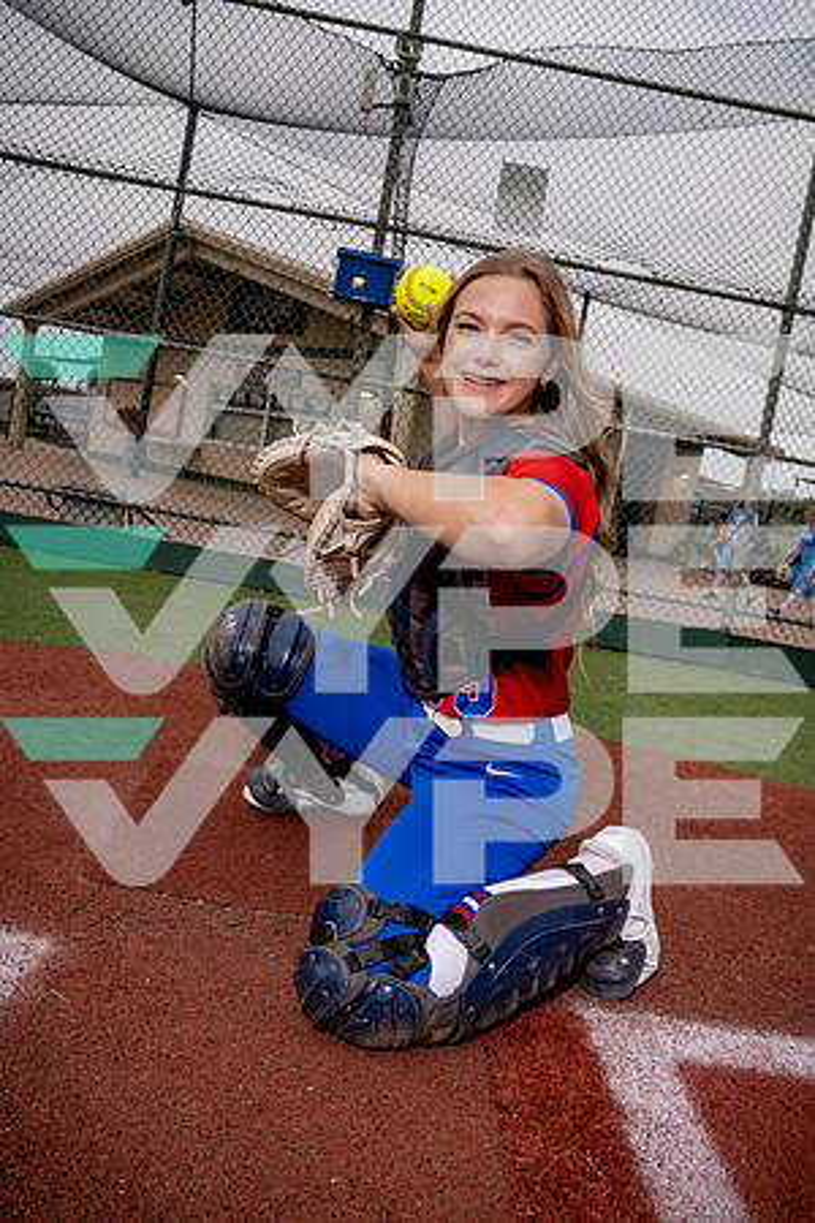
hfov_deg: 45.0
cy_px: 612
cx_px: 408
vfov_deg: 63.7
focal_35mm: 29
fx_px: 985
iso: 100
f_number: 8
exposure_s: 1/250
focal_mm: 29
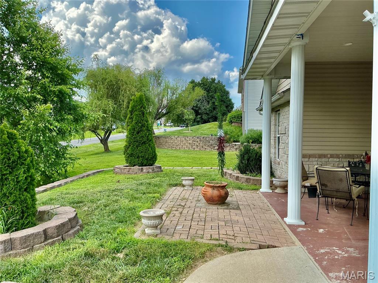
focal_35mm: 29
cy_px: 142
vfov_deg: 48.2
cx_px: 189
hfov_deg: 61.7
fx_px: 317
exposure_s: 1/691
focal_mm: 3
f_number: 1.8
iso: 25
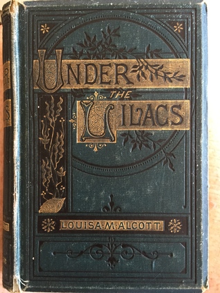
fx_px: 246
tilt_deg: -78.7
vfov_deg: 61.7
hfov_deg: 48.2
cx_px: 110
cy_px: 146
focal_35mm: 29
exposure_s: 1/24
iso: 250
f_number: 2.2
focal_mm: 4.15
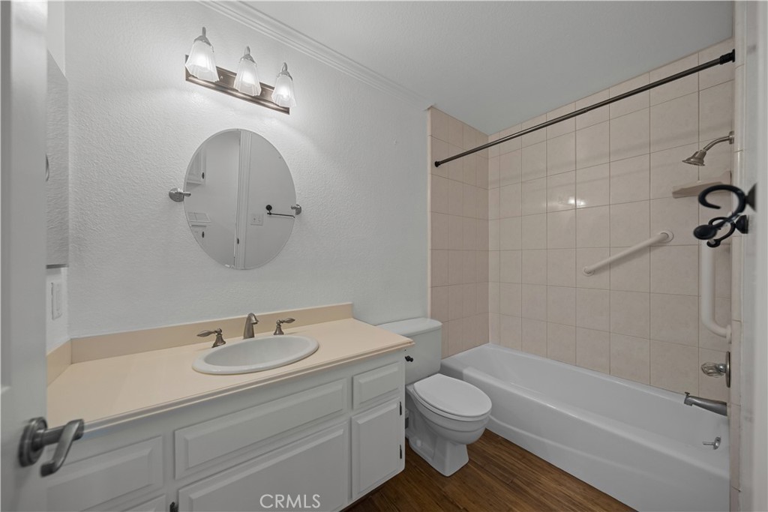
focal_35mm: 12
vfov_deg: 90.0
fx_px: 256
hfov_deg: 112.6
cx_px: 384
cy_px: 256
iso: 1000
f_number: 5
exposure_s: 1/10
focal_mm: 12
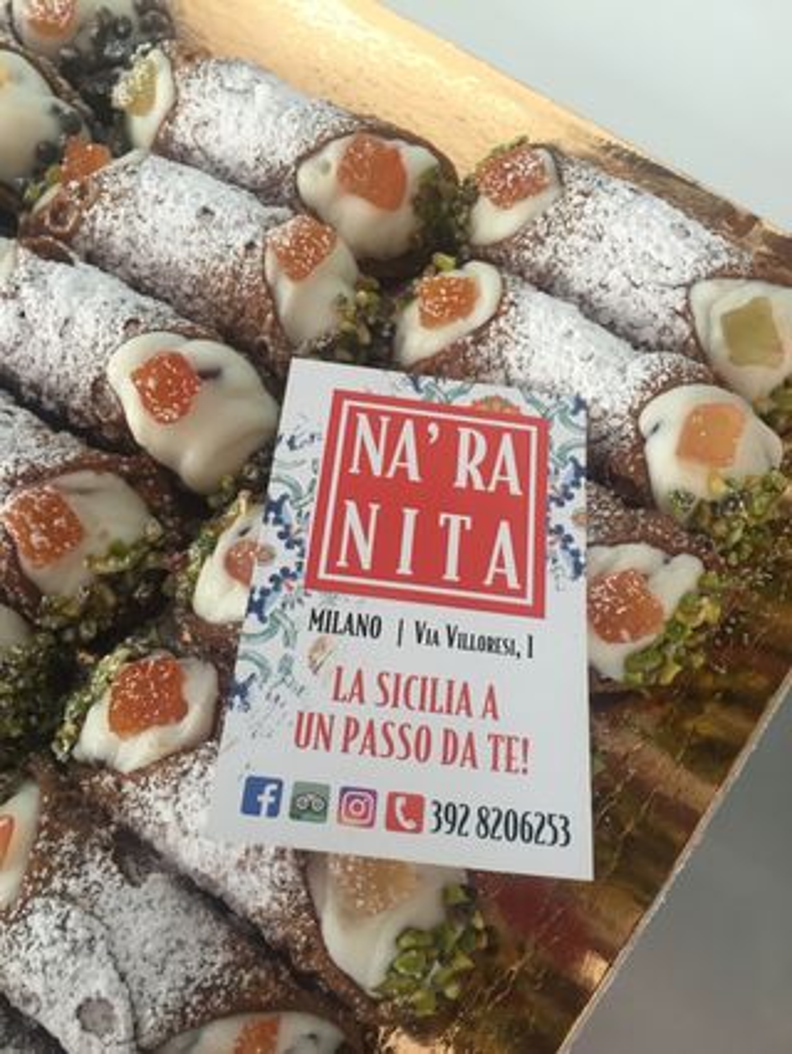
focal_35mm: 29
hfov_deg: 48.3
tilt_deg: -69.6
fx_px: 884
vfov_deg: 61.6
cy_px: 527
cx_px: 396
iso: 80
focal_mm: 4.15
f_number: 2.2
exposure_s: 1/33
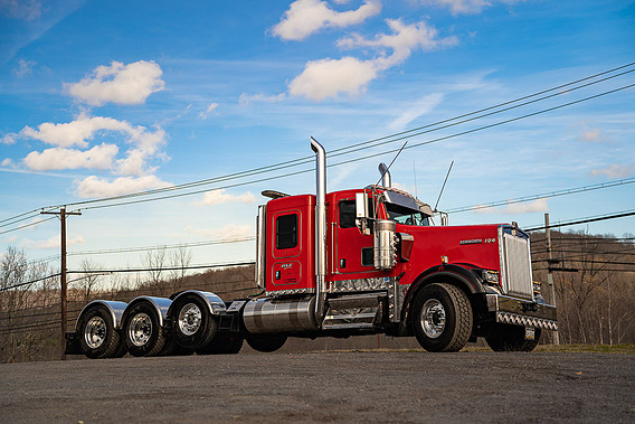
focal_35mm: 48
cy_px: 211
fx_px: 847
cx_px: 319
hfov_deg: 41.1
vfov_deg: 28.1
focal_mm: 47
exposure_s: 1/125
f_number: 2.2
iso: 100
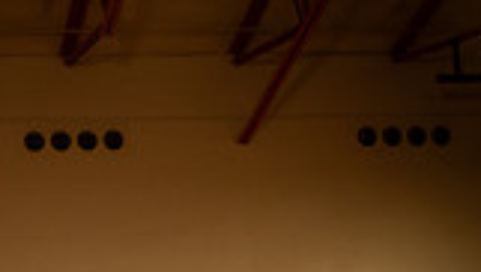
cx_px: 114
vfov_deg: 9.8
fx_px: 1417
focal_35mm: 111
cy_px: 622
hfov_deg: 19.1
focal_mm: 38
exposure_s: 1/320
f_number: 7.1
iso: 800
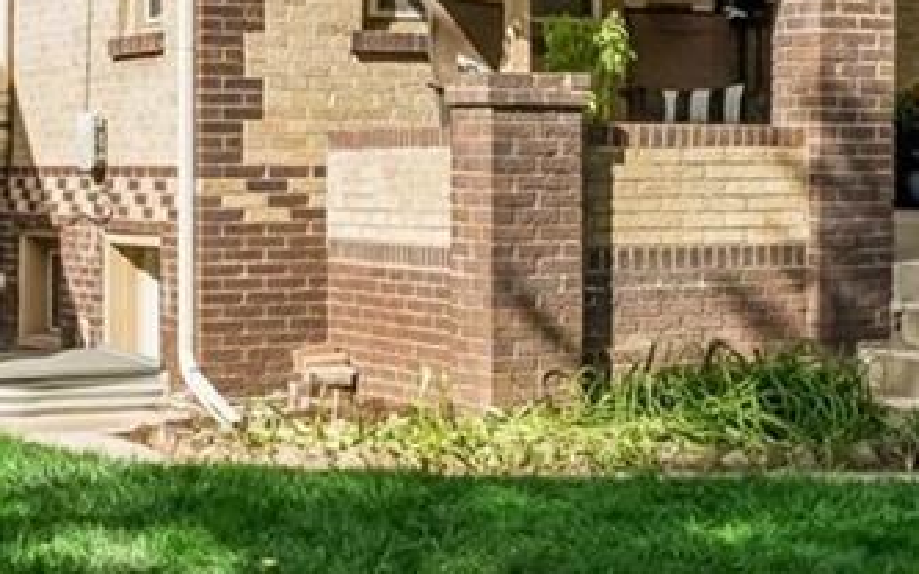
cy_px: 14
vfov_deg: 13.2
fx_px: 2454
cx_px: 925
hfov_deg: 20.5
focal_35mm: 98
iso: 400
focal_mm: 20
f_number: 9
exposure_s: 1/500
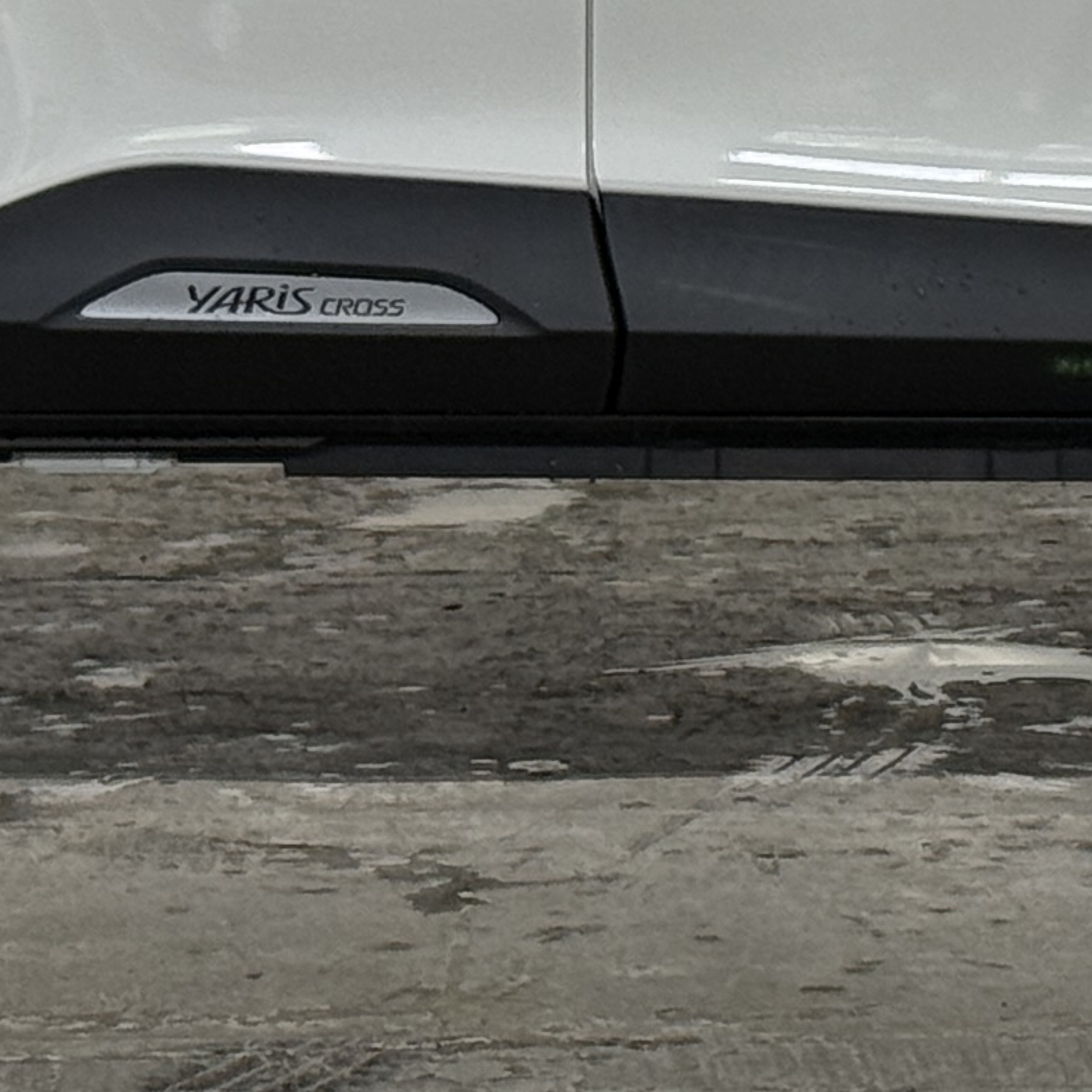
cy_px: -299
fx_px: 7780
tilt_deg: -0.1
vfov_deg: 7.9
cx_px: 939
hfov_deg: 8.0
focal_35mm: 218
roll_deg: +0.0
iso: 64
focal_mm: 6.76
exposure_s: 1/60
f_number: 1.78
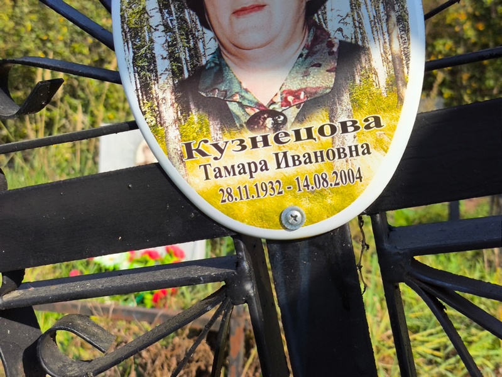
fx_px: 725
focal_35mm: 50
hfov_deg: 38.2
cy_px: 188
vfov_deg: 29.1
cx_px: 251
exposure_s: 1/1158
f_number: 1.7
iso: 50
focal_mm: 4.71
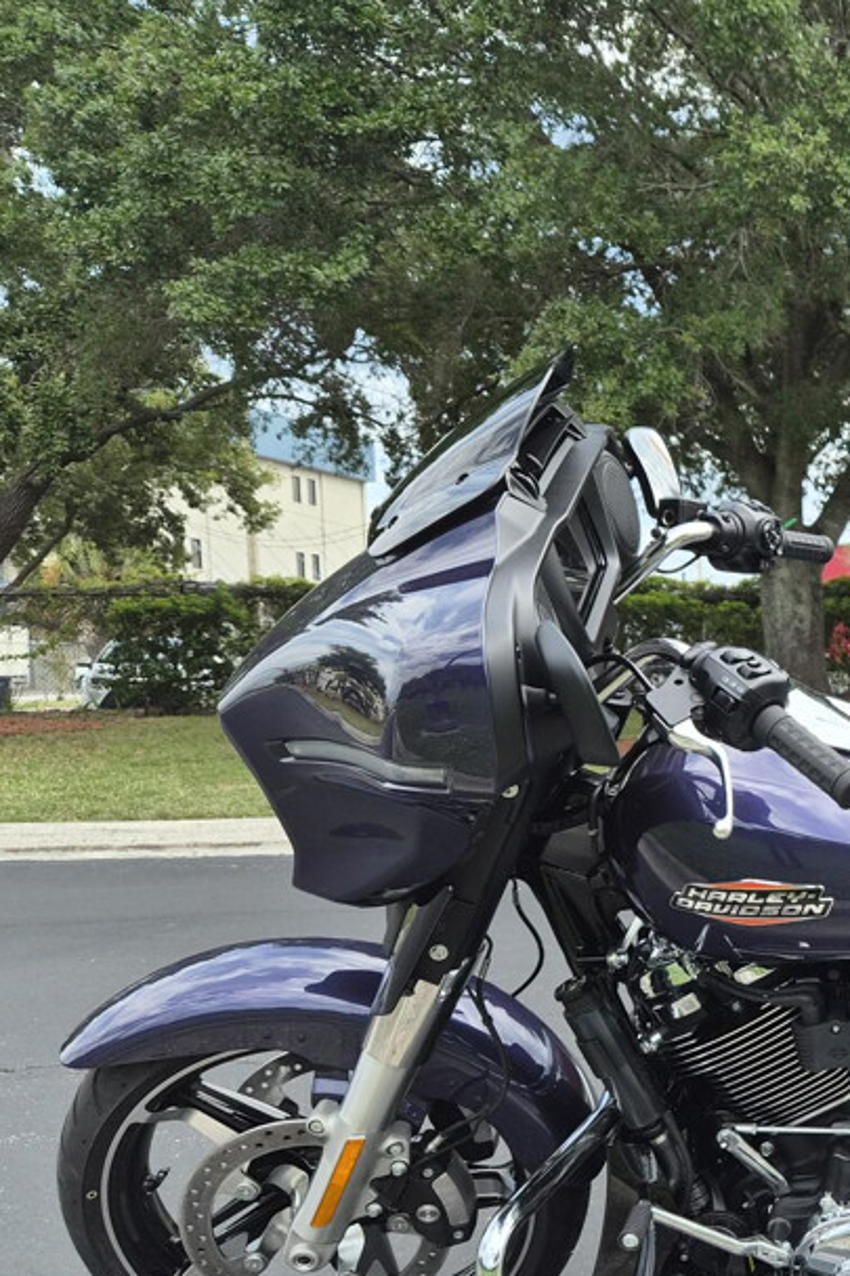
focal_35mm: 42
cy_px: 800
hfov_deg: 28.0
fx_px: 1488
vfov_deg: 46.0
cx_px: 1013
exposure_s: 1/2528
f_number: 1.8
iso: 80
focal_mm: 5.4
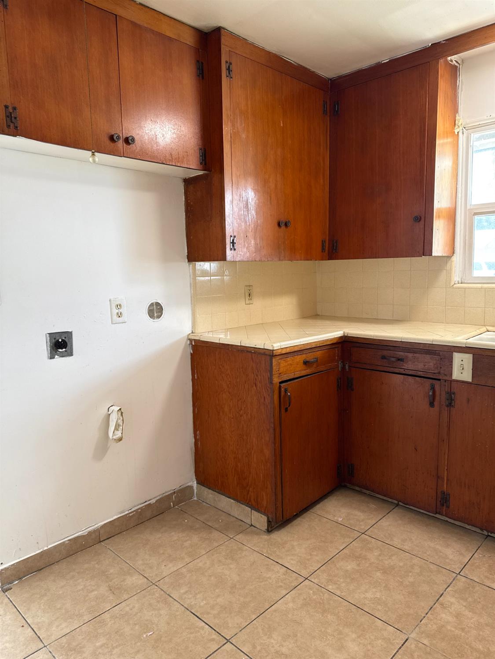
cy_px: 330
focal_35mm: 24
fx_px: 458
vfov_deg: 71.6
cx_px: 248
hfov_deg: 56.8
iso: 100
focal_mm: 6.76
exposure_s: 1/60
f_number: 1.78
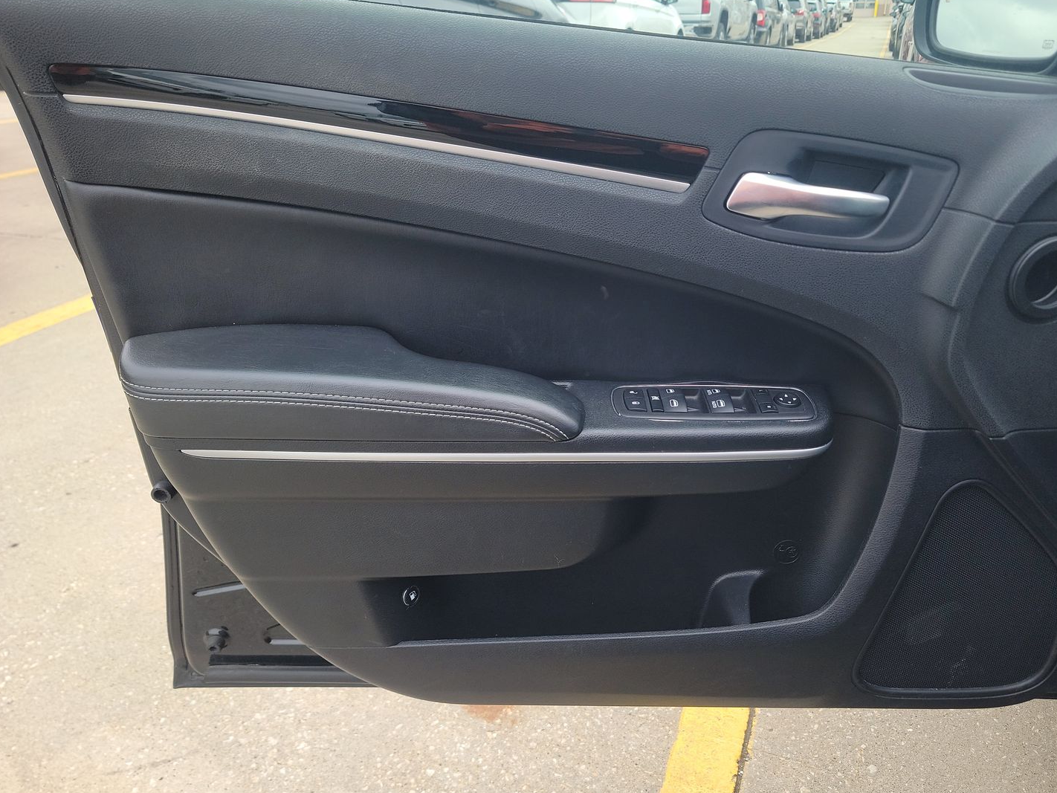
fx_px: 825
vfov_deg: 51.4
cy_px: 414
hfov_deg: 65.1
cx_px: 589
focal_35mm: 27
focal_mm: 6.7
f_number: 1.8
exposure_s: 1/203
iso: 50
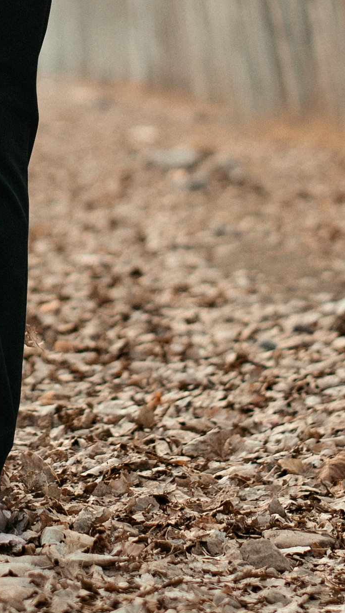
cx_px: -93
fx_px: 4082
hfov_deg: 4.8
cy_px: -250
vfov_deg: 8.4
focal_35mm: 251
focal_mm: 50
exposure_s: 1/400
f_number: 1.8
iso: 100
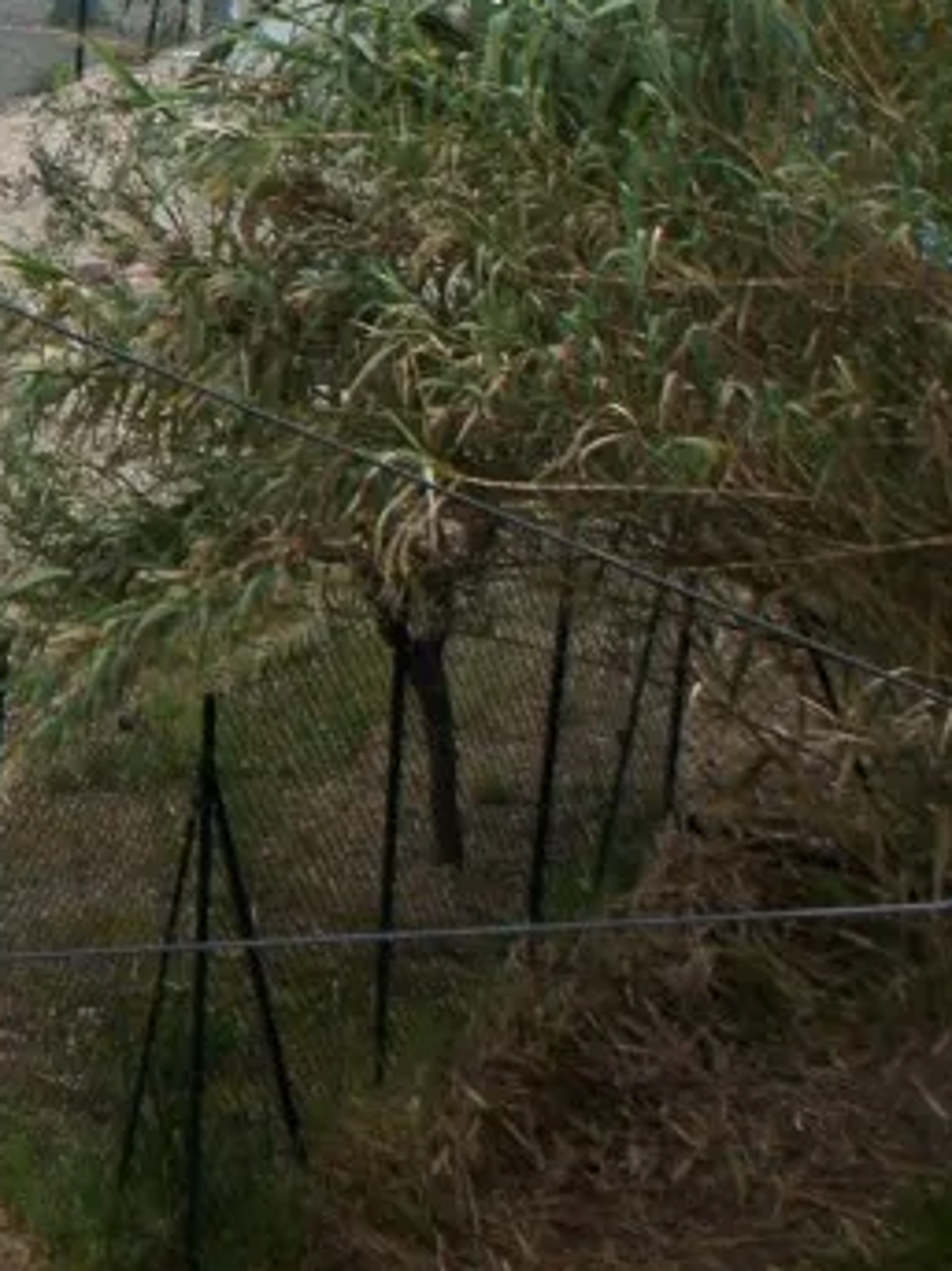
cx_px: -1159
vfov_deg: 9.2
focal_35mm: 215
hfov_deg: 6.6
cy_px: 157
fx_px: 7889
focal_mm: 40
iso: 100
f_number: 8
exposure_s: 1/160
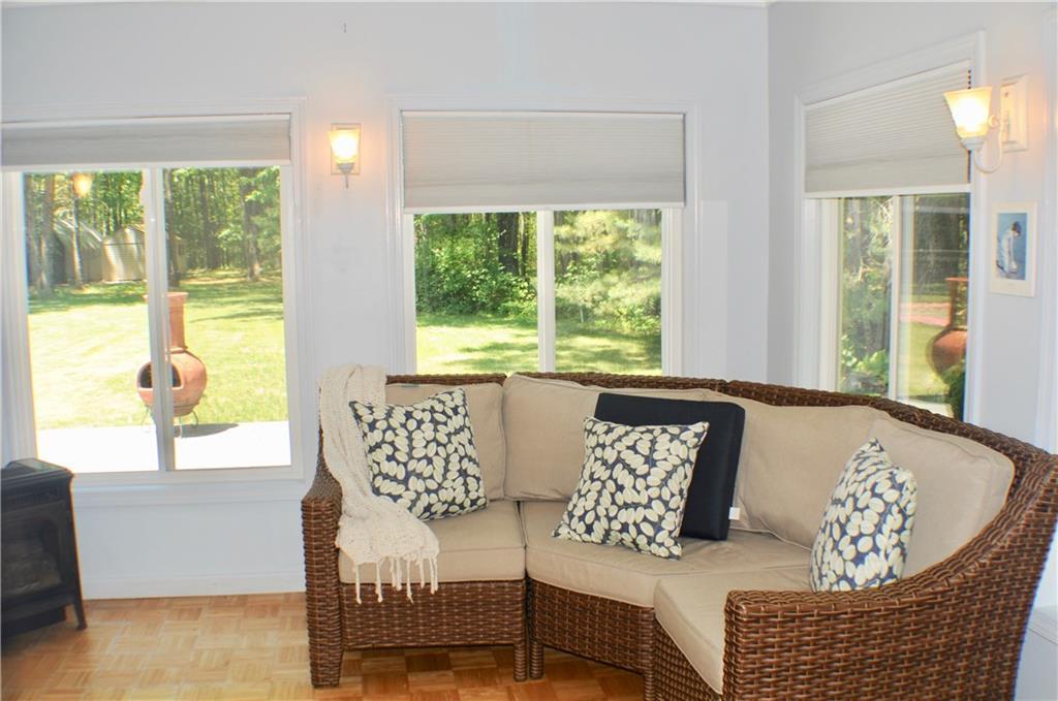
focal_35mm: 42
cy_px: 350
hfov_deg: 46.5
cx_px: 529
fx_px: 1232
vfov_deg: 31.8
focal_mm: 28
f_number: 4.5
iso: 200
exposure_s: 1/125
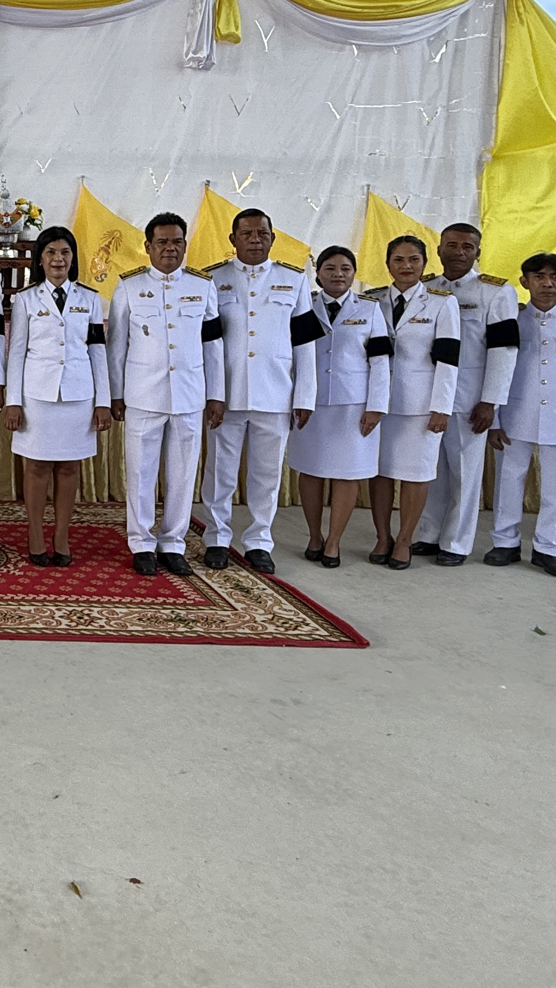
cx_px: -182
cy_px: 307
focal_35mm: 37
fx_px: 970
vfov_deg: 52.7
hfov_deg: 26.6
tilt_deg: -2.5
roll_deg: -1.0
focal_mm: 2.22
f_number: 2.2
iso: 64
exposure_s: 1/545
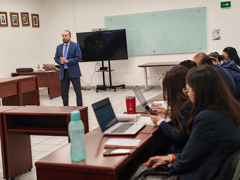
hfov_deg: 35.5
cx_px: 120
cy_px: 90
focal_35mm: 54
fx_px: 374
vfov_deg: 27.0
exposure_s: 1/100
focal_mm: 6.12
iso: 500
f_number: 2.4
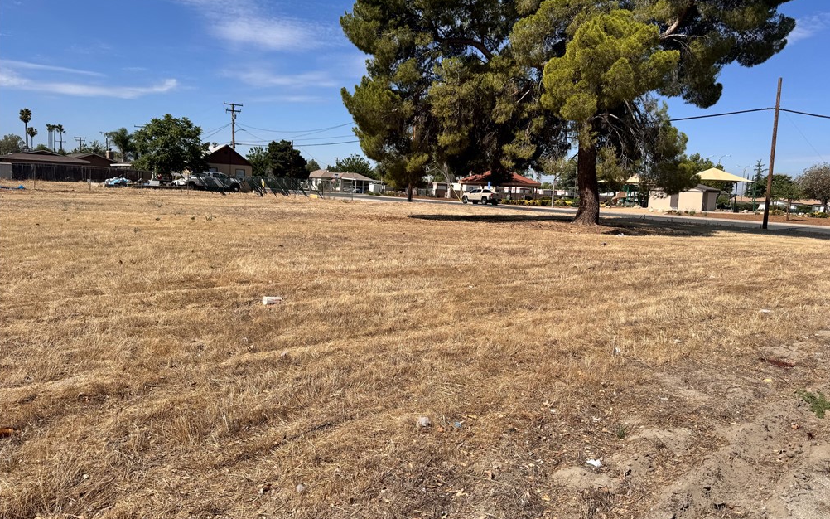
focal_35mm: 26
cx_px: 422
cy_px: 260
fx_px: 588
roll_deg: -3.1
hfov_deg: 70.4
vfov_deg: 47.6
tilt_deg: -7.3
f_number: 1.78
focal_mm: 6.76
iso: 80
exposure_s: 1/7092
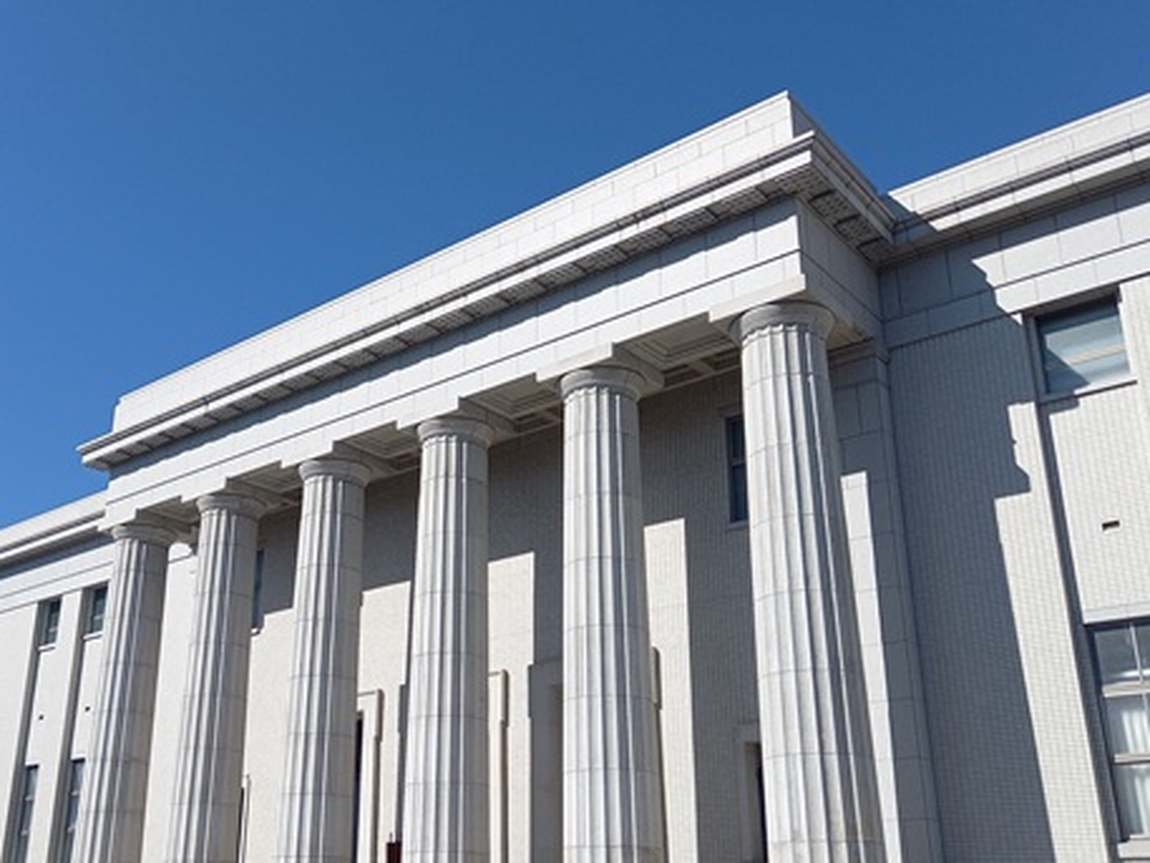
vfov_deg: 40.5
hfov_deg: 52.4
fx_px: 1163
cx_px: 491
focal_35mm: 35
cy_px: 531
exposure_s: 1/1304
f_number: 1.8
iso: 50
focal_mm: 4.65
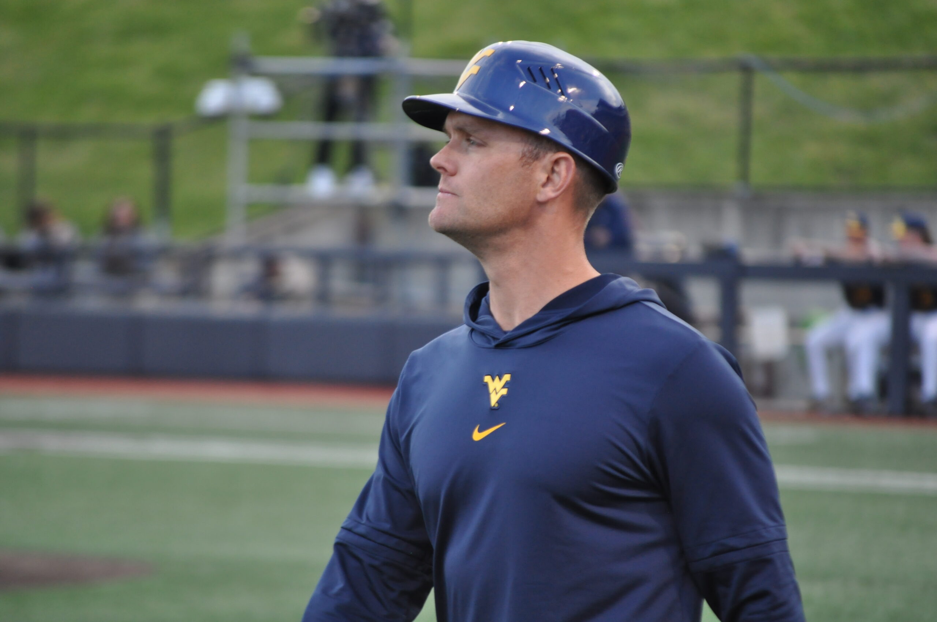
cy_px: 311
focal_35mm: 300
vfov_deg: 4.6
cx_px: 468
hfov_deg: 6.9
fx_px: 7798
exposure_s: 1/125
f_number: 5.6
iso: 800
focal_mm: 200
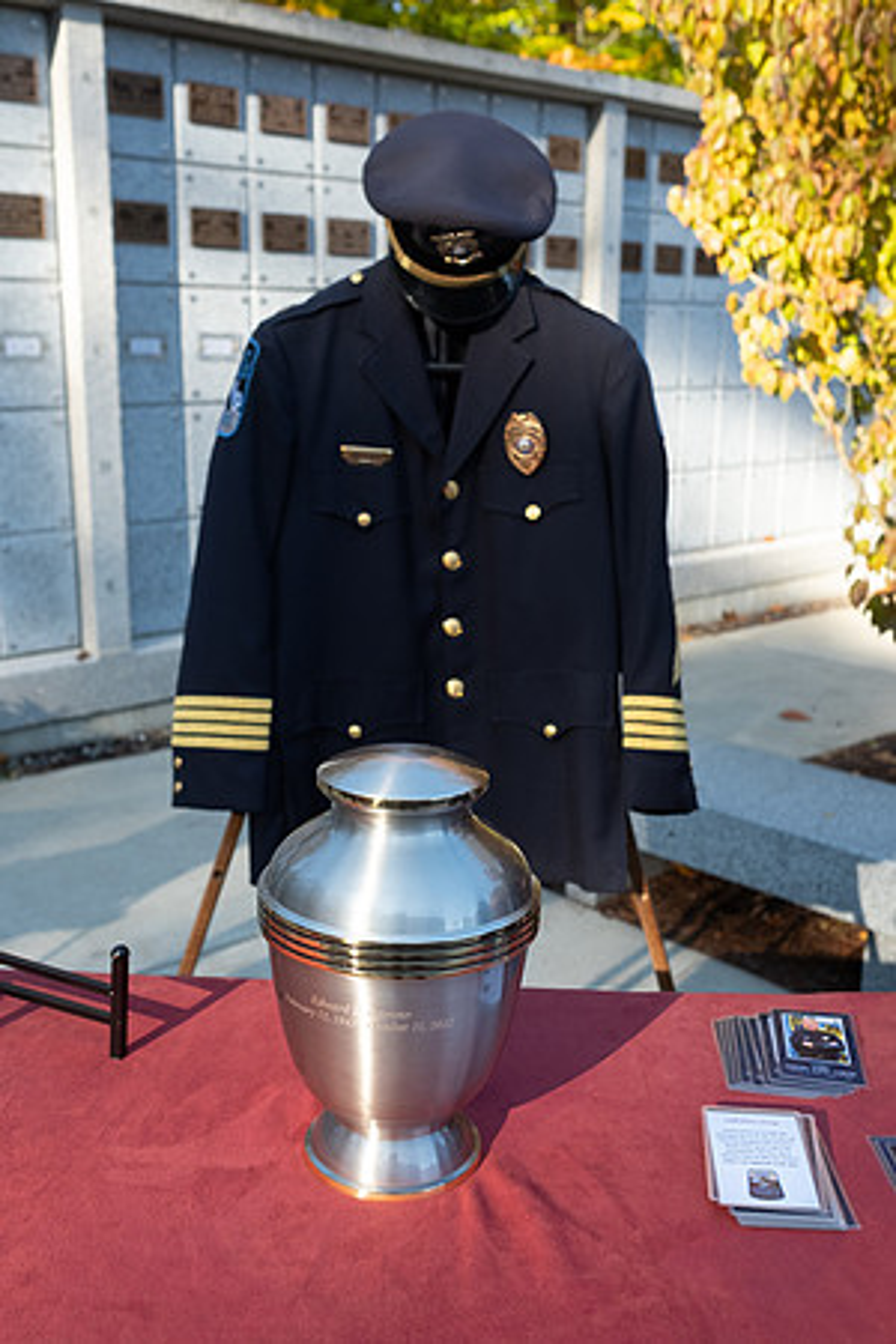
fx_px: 1307
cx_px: 448
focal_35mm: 35
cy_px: 672
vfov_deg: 54.4
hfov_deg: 37.9
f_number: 4.5
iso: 800
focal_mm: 23
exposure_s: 1/640
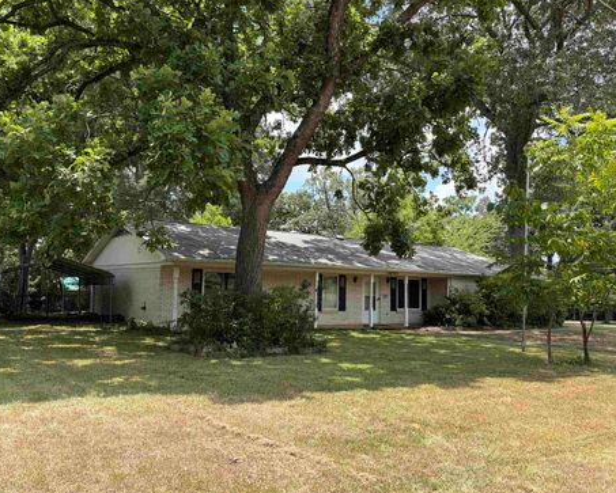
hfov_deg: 62.2
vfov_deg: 51.6
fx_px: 511
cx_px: 305
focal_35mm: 28
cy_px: 245
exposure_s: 1/1196
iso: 50
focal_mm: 5.96
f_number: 1.6
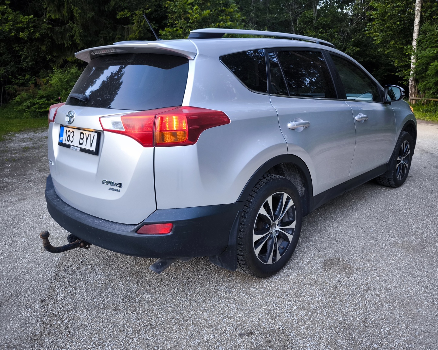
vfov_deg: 54.9
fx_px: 337
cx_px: 238
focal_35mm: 26
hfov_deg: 65.9
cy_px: 171
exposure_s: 1/50
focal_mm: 6.92
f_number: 1.9
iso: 160
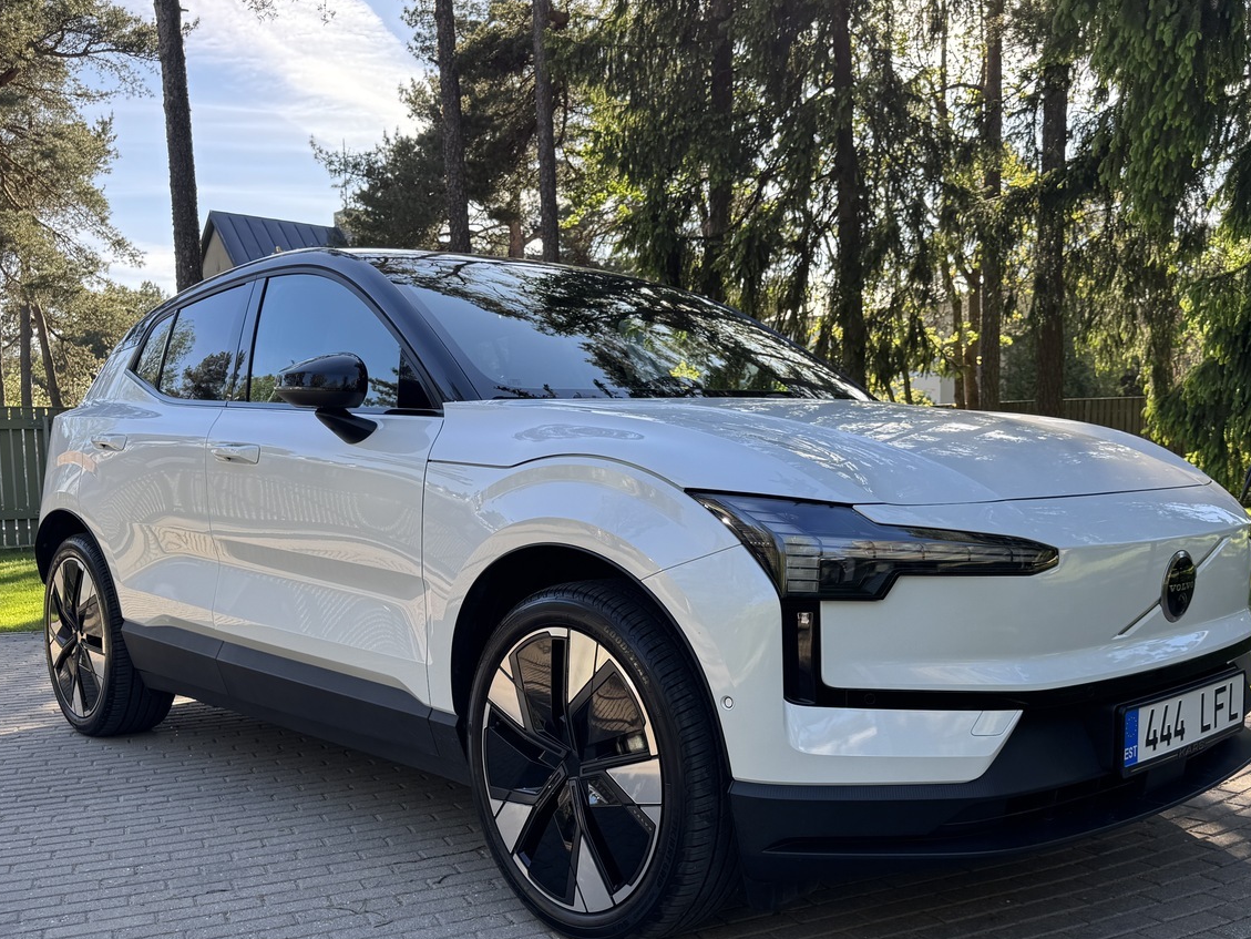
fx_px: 1229
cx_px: 657
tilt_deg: -6.2
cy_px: 570
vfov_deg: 41.6
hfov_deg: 53.9
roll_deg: +0.8
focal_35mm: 34
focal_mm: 6.76
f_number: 1.78
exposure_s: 1/685
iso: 80
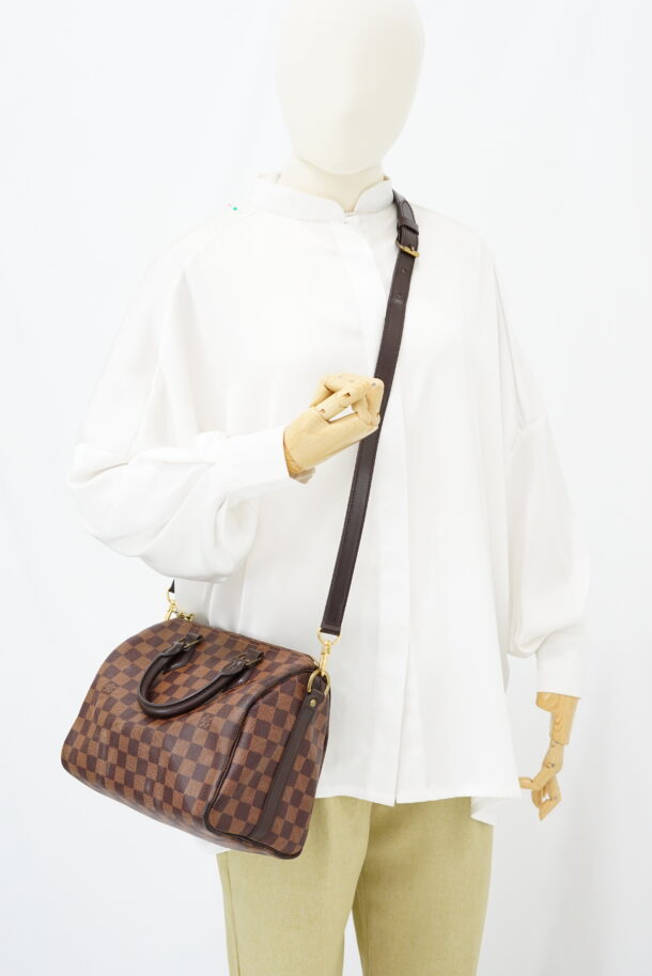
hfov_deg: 24.2
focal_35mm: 56
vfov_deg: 35.6
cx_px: 314
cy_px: 465
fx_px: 1520
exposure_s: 1/6
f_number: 6.3
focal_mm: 50
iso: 640
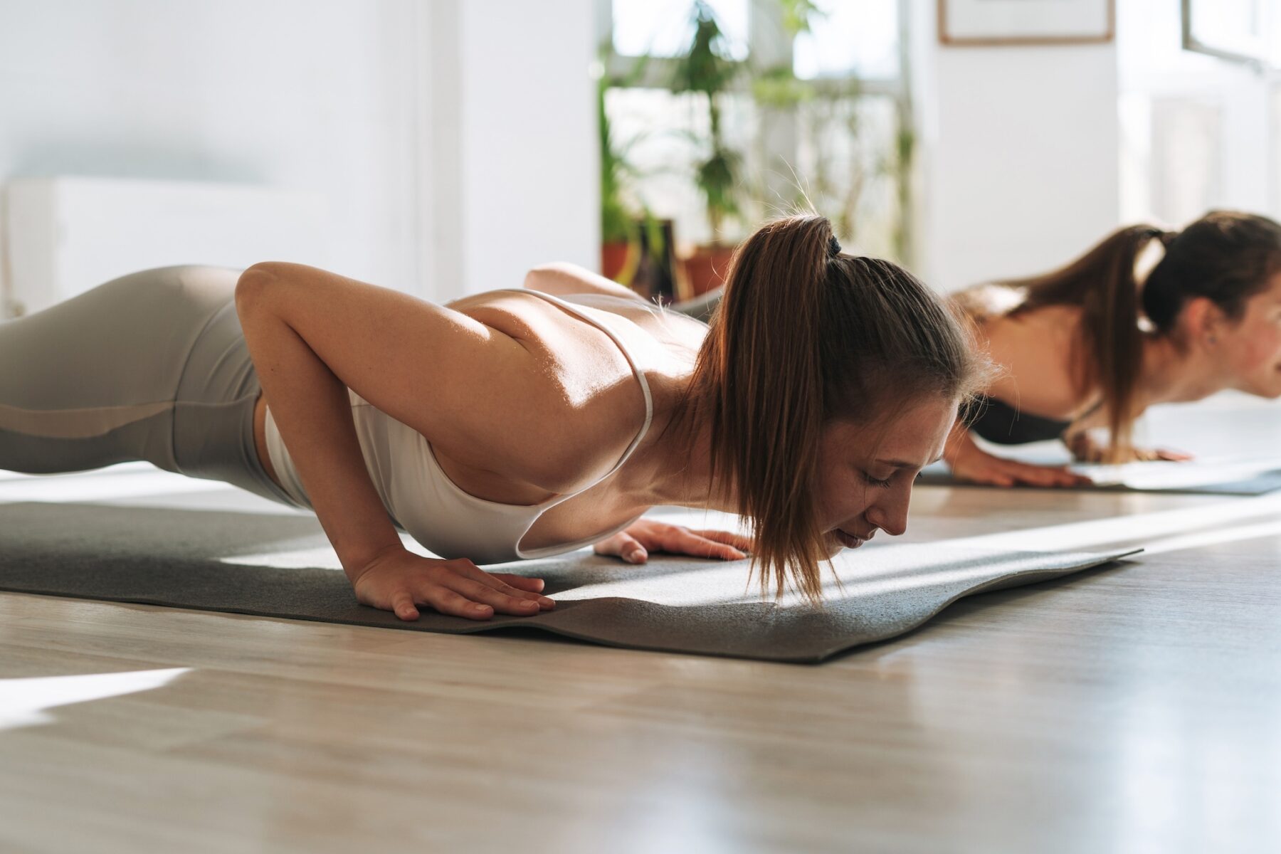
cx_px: 640
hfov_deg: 39.6
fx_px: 1779
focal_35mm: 50
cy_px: 427
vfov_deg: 27.0
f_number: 2.8
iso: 100
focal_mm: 50
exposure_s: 1/640
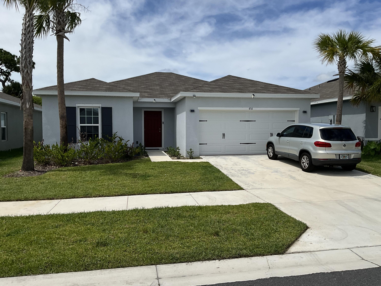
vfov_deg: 48.2
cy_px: 143
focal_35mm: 29
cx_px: 190
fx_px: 319
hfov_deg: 61.7
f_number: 1.8
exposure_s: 1/4785
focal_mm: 3
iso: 25
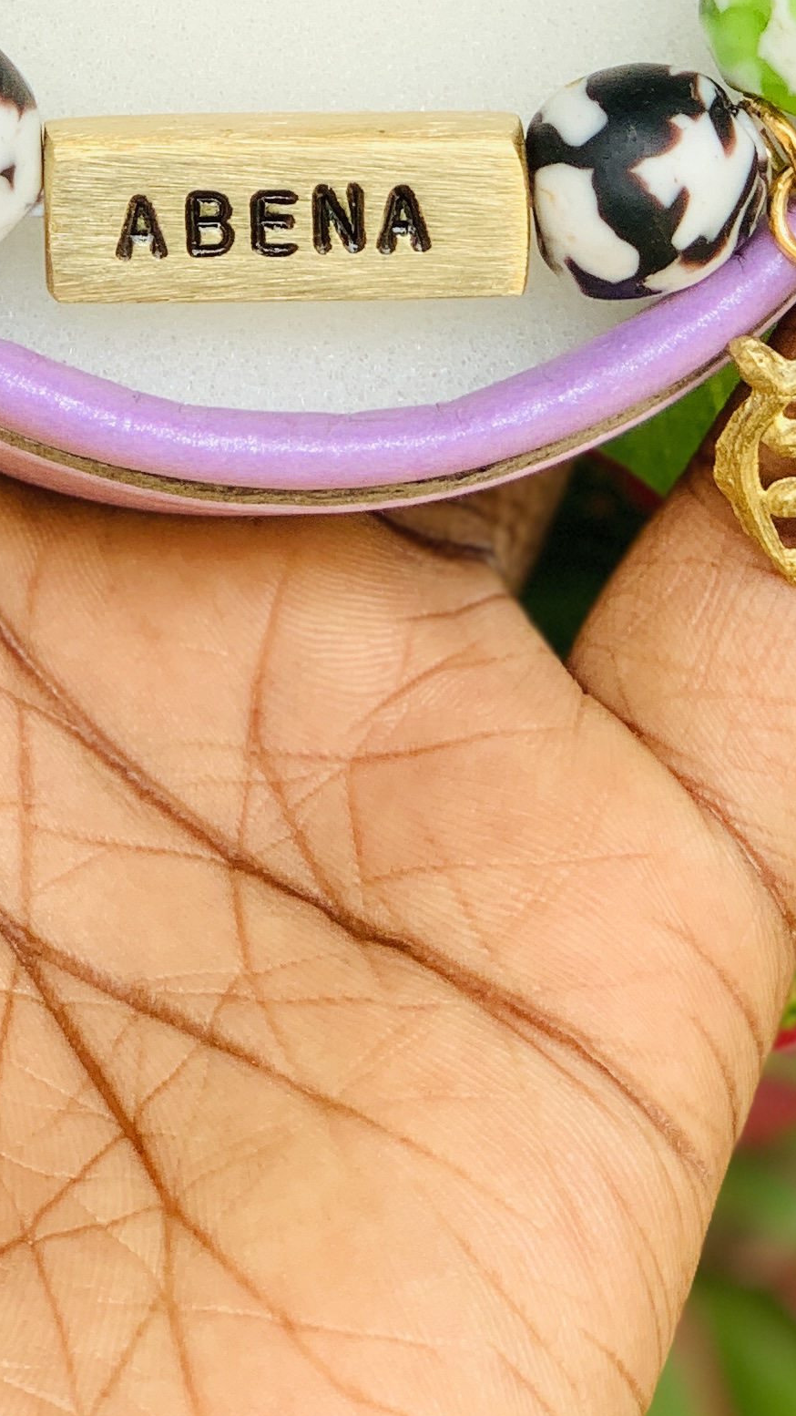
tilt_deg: -30.7
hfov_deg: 8.2
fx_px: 5516
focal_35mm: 147
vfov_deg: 14.3
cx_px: 280
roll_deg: -2.6
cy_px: -118
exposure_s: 1/173
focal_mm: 6
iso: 16
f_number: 2.4
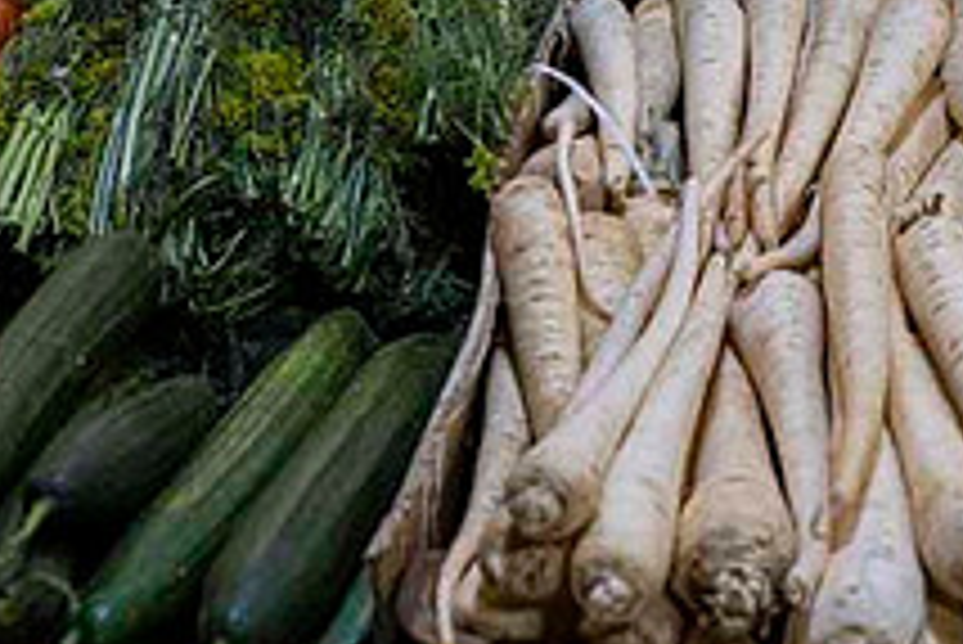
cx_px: 1012
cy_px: -155
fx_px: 3266
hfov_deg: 16.4
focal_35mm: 122
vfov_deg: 11.0
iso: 360
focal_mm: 45
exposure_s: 1/100
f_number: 4.5
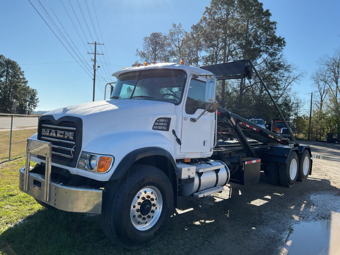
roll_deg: -5.2
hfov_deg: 61.7
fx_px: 285
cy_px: 128
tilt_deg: -0.5
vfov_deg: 48.2
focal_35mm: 29
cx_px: 170
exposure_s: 1/1730
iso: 16
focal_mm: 3
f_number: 1.8
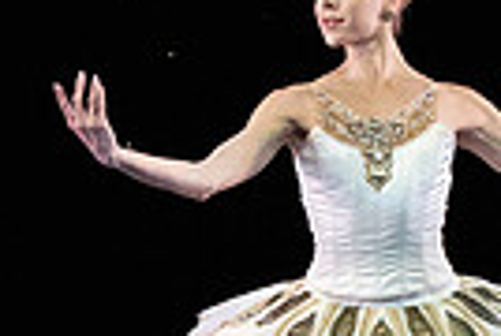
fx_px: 21228
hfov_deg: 1.4
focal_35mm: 1522
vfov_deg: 0.9
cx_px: 269
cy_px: 218
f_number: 11
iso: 20000
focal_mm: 352
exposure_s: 1/400
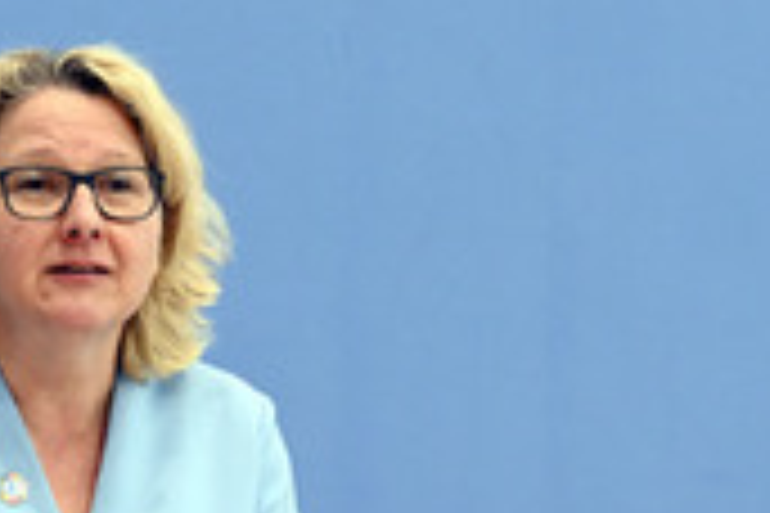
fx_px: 5069
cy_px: 130
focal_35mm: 237
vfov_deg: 5.8
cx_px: 223
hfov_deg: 8.7
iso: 4000
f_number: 5.6
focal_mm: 90
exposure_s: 1/500
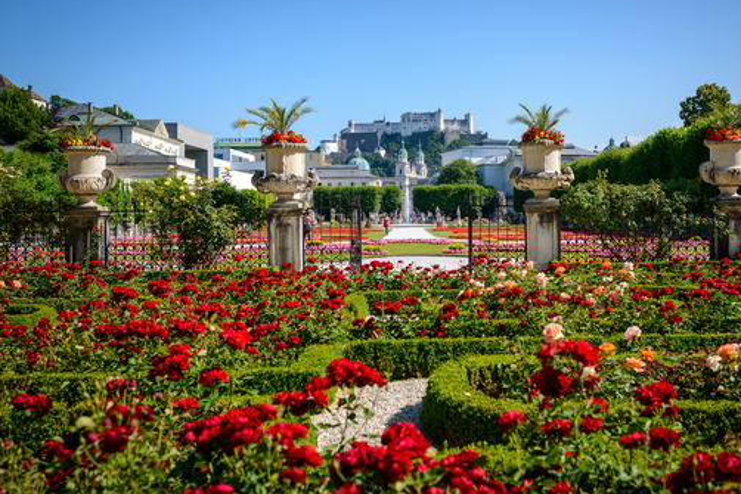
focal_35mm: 39
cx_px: 411
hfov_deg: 49.4
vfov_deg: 34.2
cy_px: 253
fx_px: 803
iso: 100
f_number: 4
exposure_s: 1/1000
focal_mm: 35
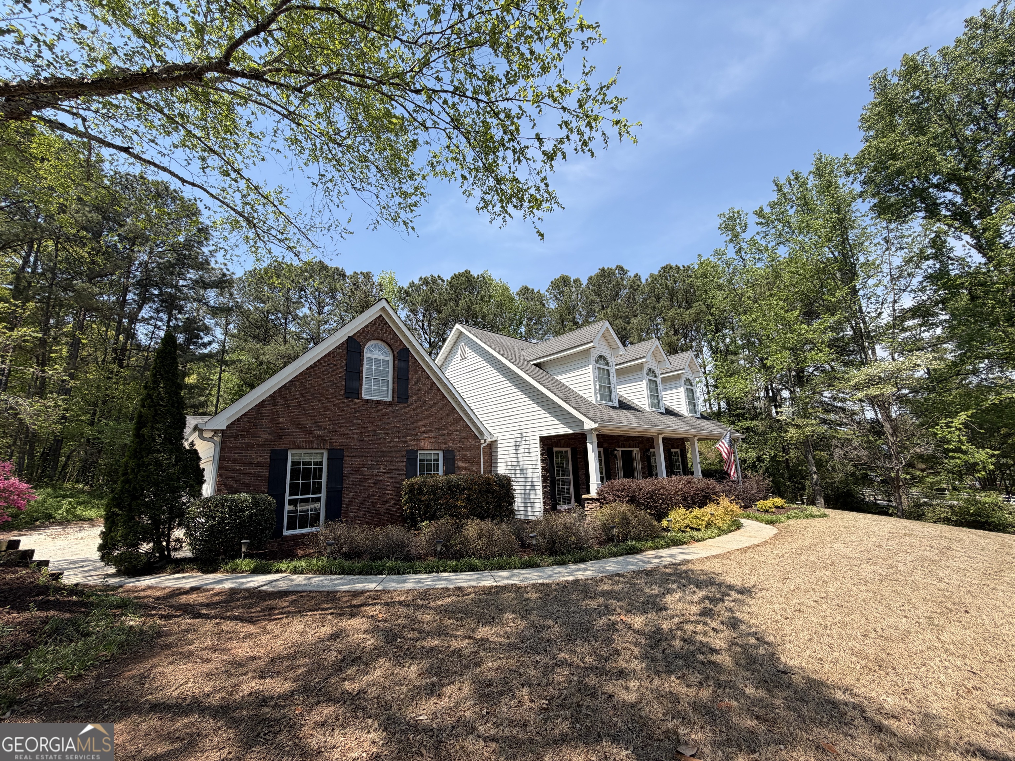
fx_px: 411
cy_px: 380
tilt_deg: +14.0
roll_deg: +2.1
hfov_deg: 102.1
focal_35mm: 14
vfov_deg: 85.7
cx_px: 508
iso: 32
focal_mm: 2.22
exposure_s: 1/770
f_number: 2.2
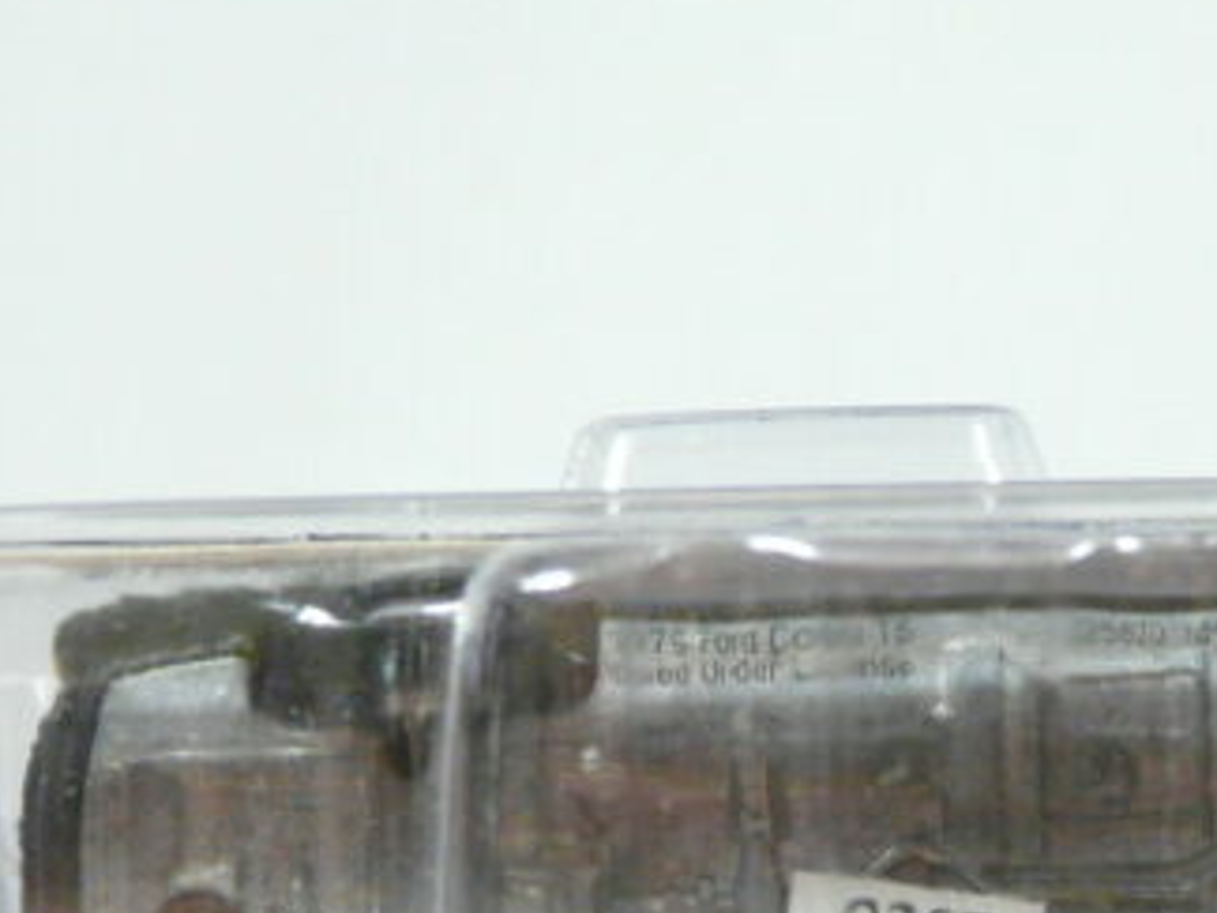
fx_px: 5274
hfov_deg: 13.1
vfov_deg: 9.8
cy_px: 819
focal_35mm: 150
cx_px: 995
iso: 200
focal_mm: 8.3
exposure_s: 1/40
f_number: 3.2
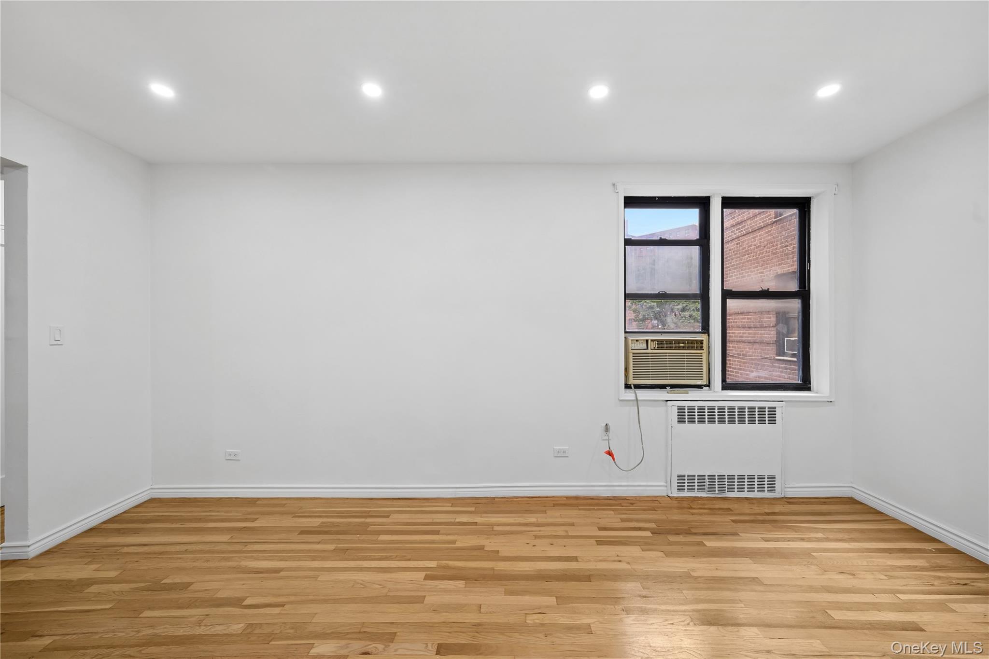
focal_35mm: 14
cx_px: 494
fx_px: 385
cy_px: 330
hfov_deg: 104.3
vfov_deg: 81.2
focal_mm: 14
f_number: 9
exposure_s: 1/6
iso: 250
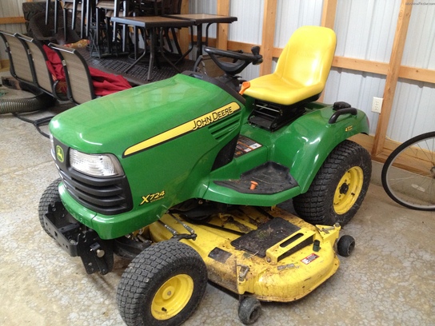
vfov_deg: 40.7
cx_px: 218
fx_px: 440
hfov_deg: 52.6
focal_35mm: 35
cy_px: 163
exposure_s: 1/20
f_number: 2.4
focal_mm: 4.28
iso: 250
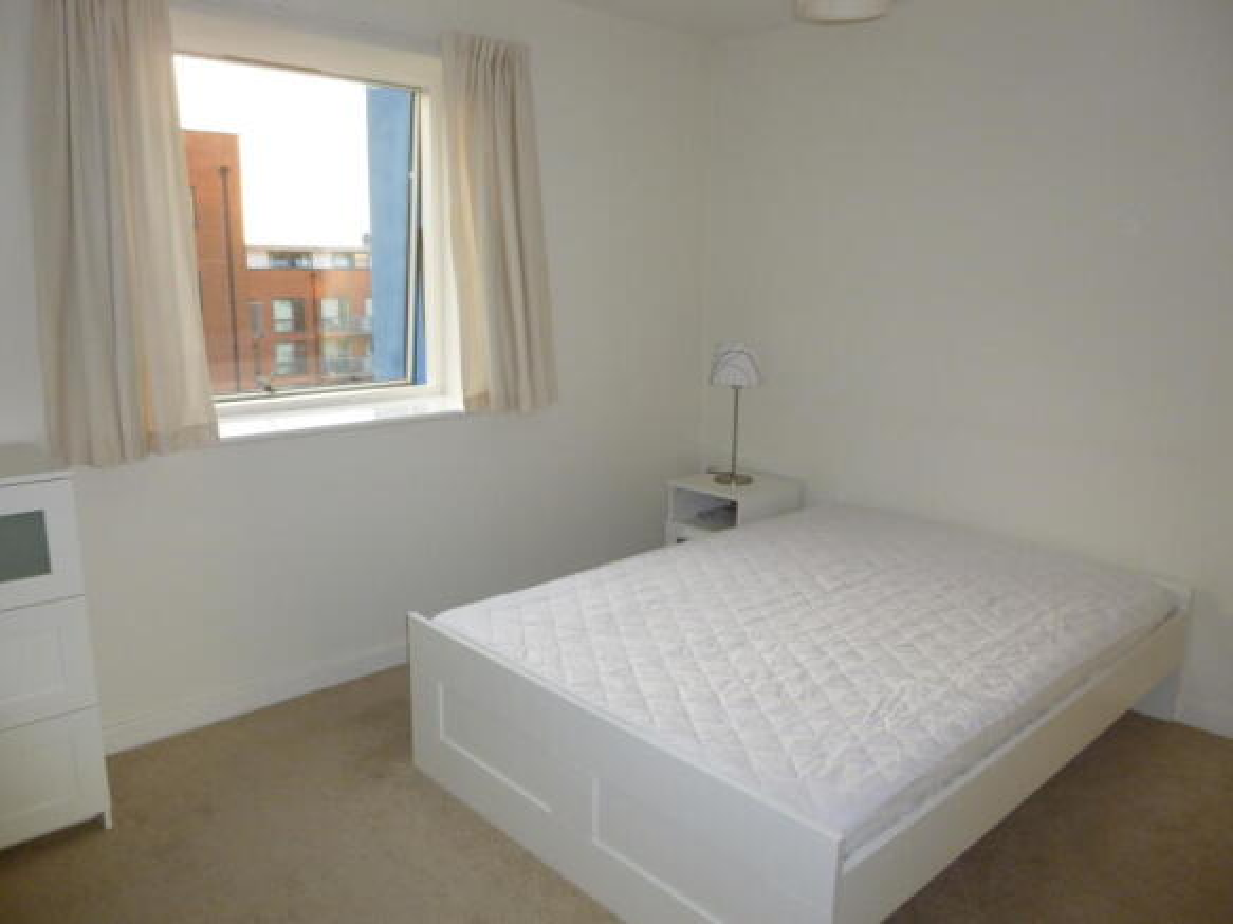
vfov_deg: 54.9
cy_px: 462
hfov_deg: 69.4
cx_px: 616
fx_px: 890
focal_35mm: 25
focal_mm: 4.5
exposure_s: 1/60
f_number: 3.1
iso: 200
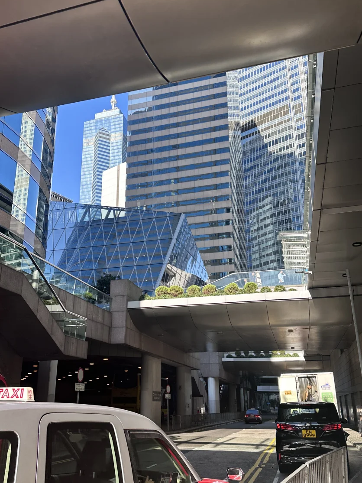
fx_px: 432
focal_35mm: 31
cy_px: 261
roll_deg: +0.3
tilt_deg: +14.9
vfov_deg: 58.3
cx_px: 168
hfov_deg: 45.4
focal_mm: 6.86
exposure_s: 1/1212
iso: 80
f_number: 1.78
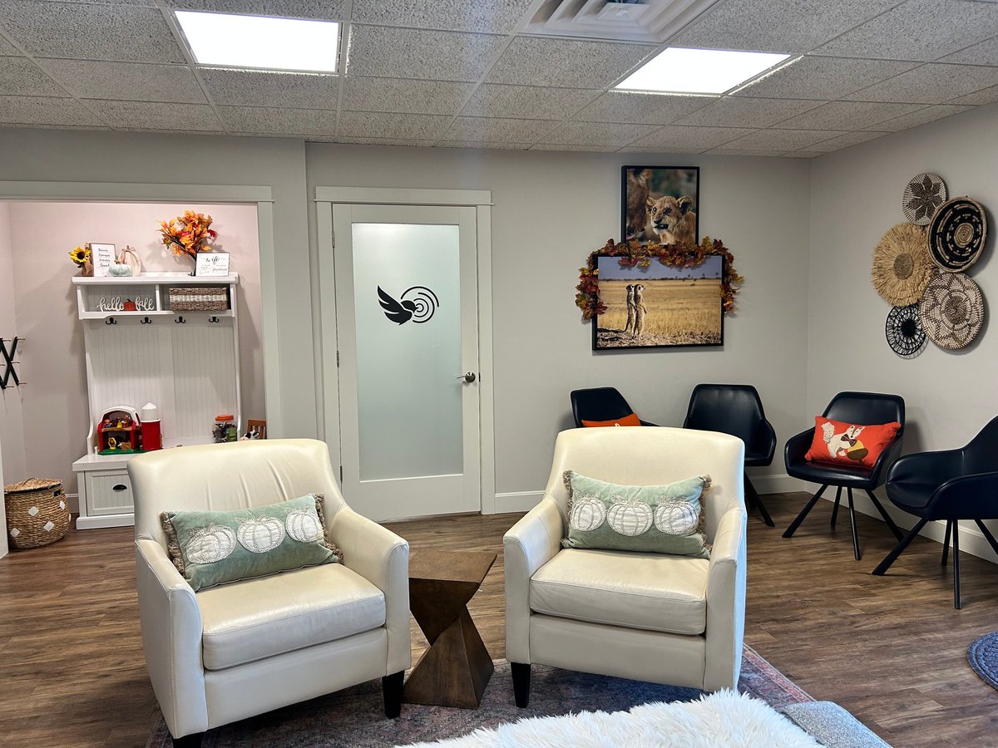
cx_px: 499
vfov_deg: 53.1
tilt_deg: -4.9
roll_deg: +0.3
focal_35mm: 26
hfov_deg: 67.3
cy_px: 374
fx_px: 750
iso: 125
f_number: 1.5
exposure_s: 1/120
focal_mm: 5.7
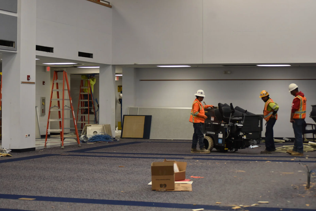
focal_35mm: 82
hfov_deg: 24.6
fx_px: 724
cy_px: 106
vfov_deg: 16.6
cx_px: 158
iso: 800
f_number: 4.5
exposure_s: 1/80
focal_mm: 55
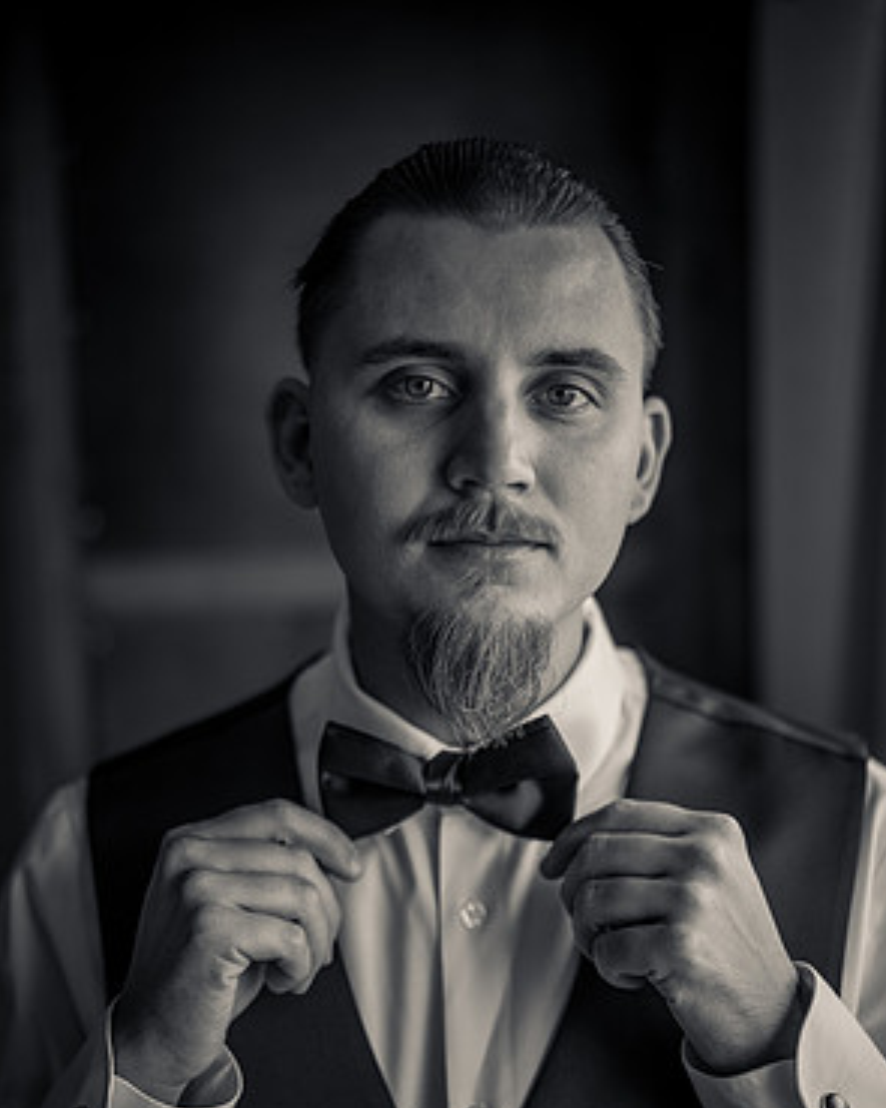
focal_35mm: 63
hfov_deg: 24.2
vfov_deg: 30.0
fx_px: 2066
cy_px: 625
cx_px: 445
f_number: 1.8
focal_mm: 55
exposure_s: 1/500
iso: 100
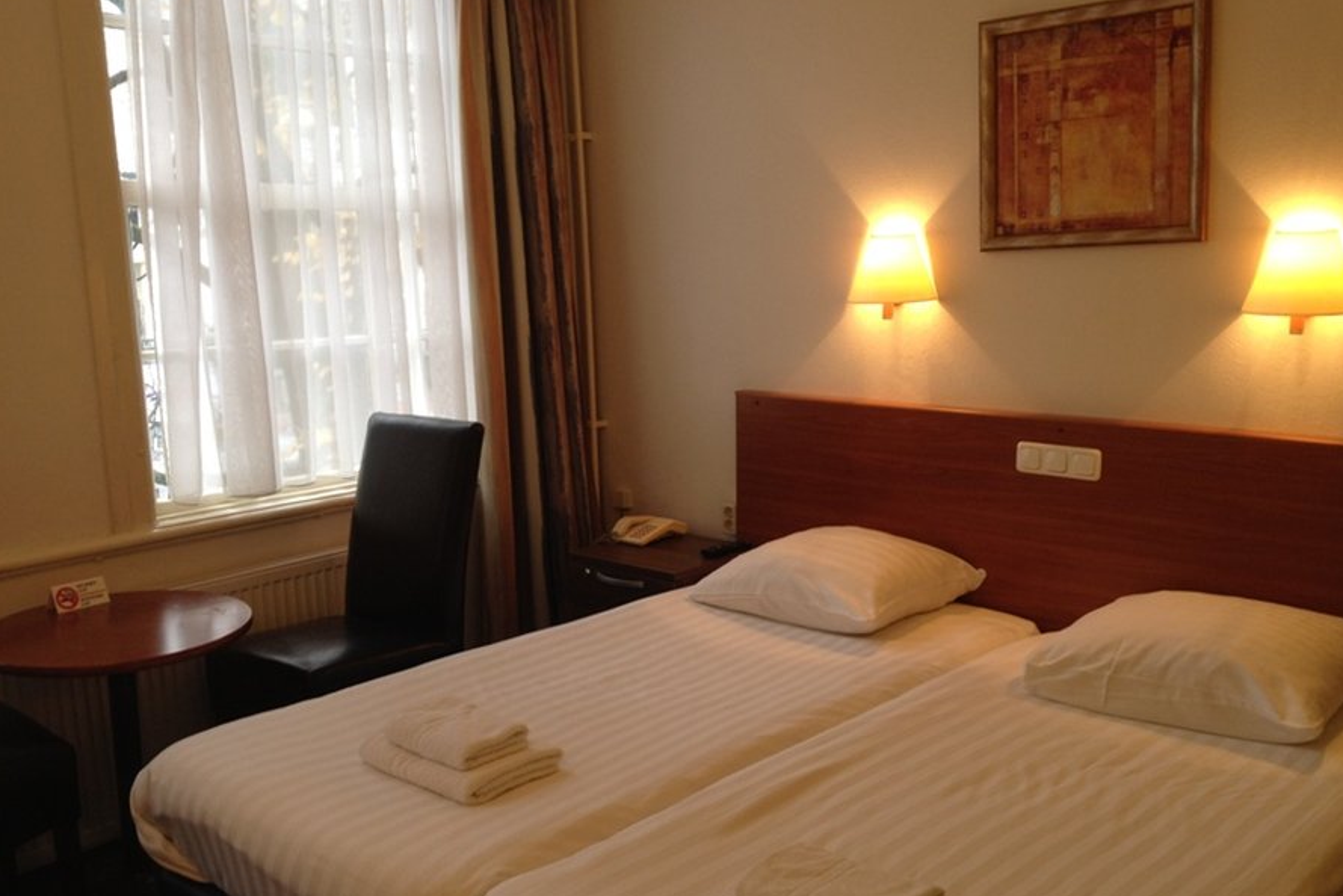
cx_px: 680
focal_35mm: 37
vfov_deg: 35.9
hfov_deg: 51.9
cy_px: 474
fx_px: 1380
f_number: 2.4
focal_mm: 4.28
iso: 64
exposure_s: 1/24
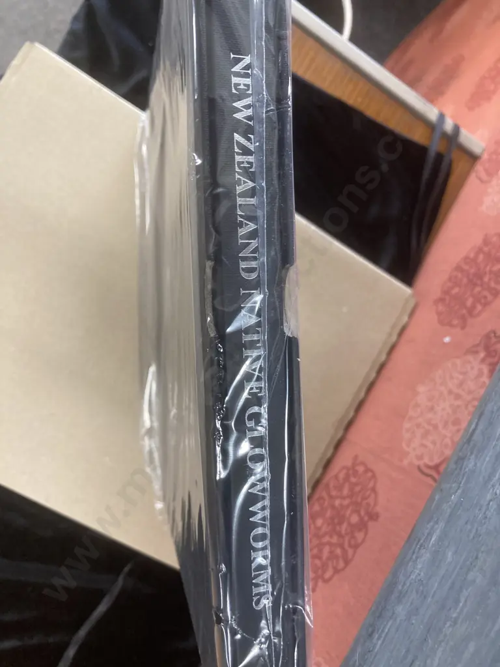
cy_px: 334
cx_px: 250
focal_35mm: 28
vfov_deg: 63.4
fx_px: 539
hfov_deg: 49.7
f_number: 1.8
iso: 160
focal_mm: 3.99
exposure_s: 1/50
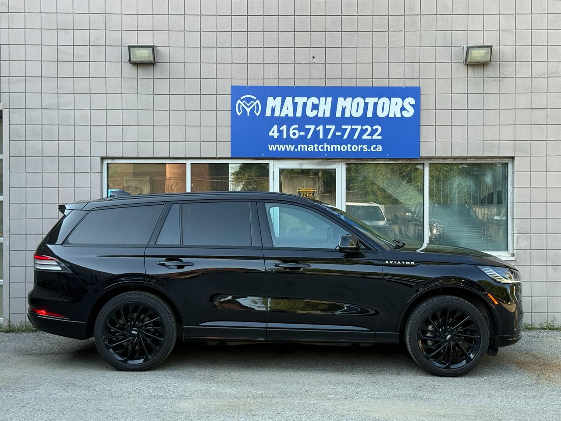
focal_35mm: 48
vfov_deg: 30.3
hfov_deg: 39.7
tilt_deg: +0.6
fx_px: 778
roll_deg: +1.0
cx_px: 280
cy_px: 210
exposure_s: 1/538
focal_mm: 6.76
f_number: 1.78
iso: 80
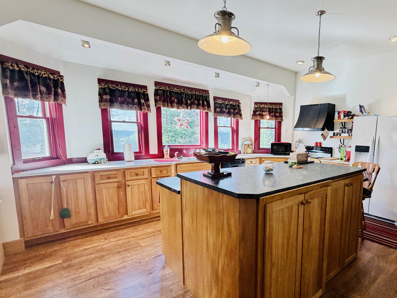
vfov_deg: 65.8
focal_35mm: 20
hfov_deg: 79.1
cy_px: 164
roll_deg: -0.9
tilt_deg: -7.7
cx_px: 264
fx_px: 229
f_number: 2.2
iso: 200
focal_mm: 2.22
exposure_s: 1/60
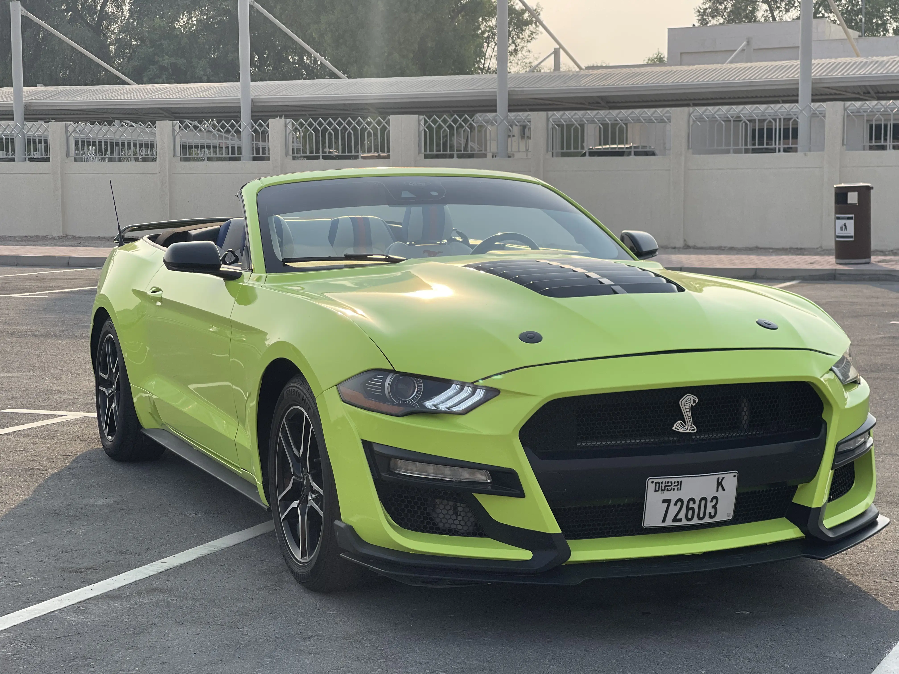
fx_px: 1662
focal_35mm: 64
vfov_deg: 22.9
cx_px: 450
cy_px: 337
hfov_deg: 30.3
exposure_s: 1/1130
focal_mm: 7.5
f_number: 2.2
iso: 32
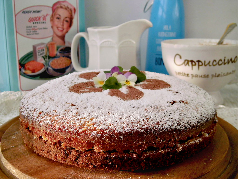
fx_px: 323
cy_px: 90
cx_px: 119
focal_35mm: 47
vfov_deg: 30.9
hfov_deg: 40.4
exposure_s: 1/100
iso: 100
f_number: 3.4
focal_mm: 8.3
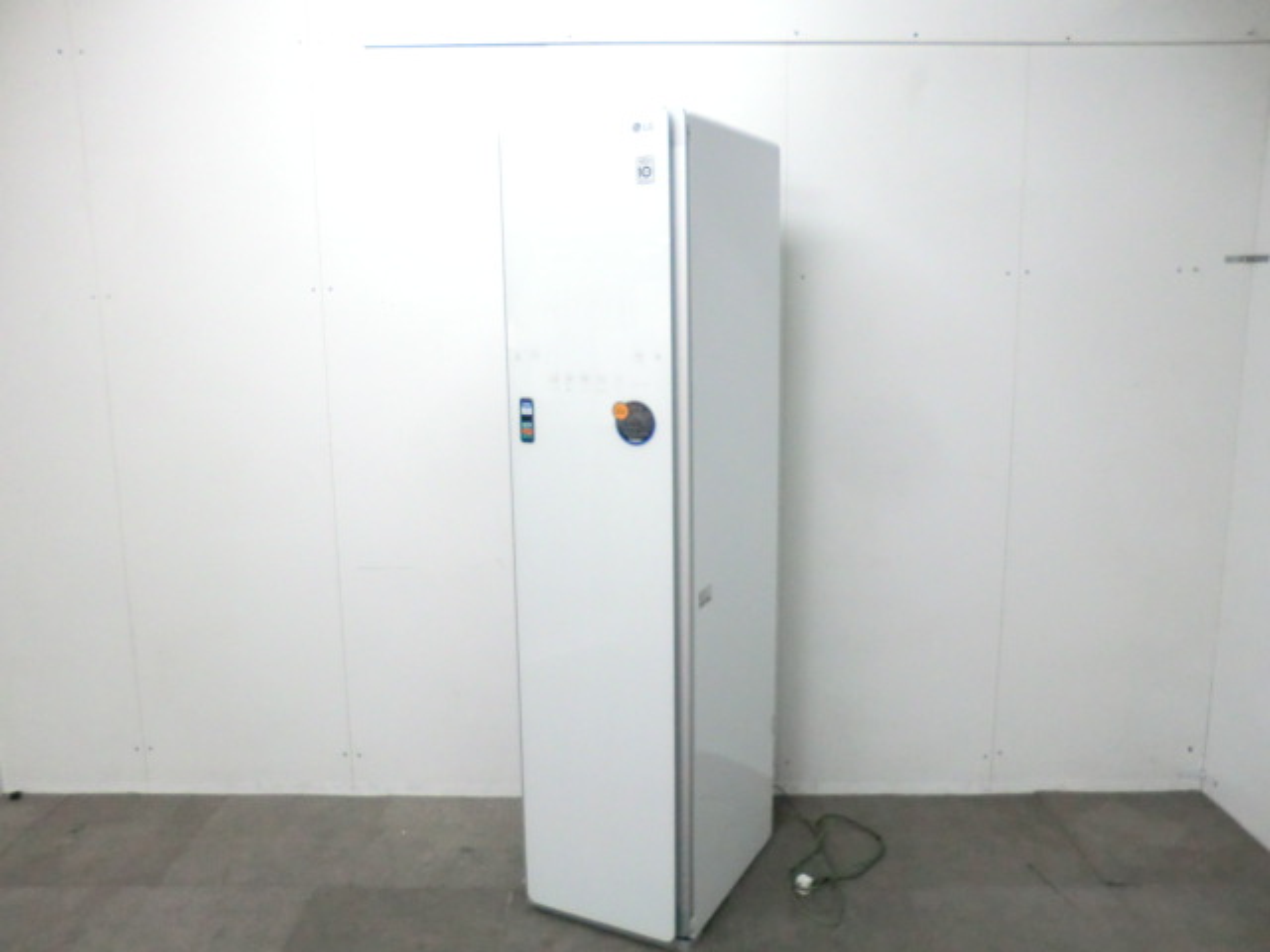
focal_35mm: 27
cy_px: 476
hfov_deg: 65.3
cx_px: 635
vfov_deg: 51.4
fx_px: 991
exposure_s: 1/60
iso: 500
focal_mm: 4.9
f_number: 3.2
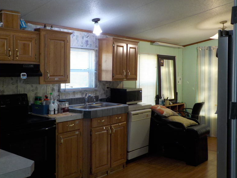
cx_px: 92
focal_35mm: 39
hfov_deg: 47.5
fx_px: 267
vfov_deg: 36.7
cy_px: 75
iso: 140
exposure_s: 1/30
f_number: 3.3
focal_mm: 4.1
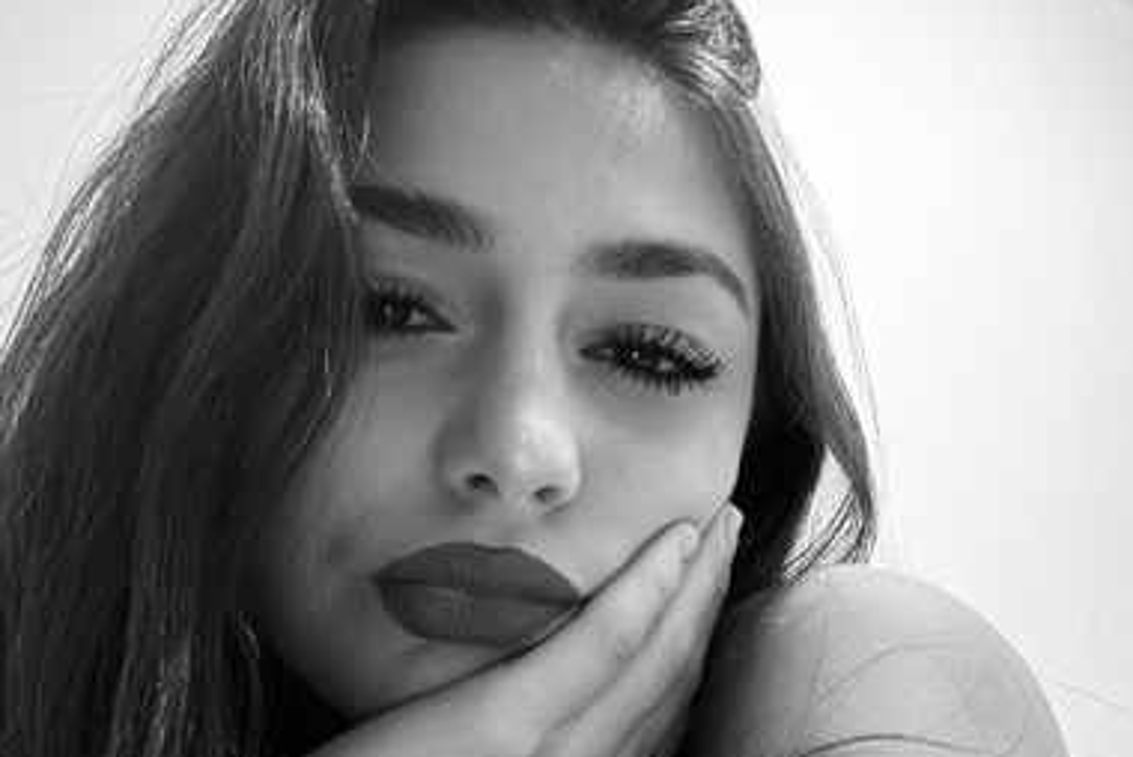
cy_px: 420
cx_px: 569
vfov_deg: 31.9
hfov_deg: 46.4
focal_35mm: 42
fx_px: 1323
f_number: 1.9
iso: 1250
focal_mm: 2.69
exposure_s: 1/15
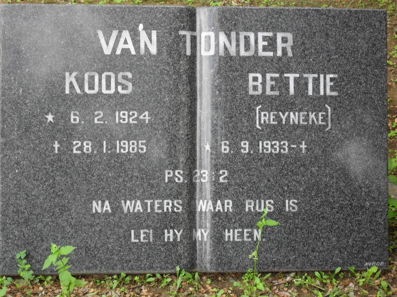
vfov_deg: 19.1
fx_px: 883
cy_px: 148
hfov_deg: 25.3
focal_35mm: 77
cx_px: 198
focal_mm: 13.6
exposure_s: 1/60
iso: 100
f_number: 5
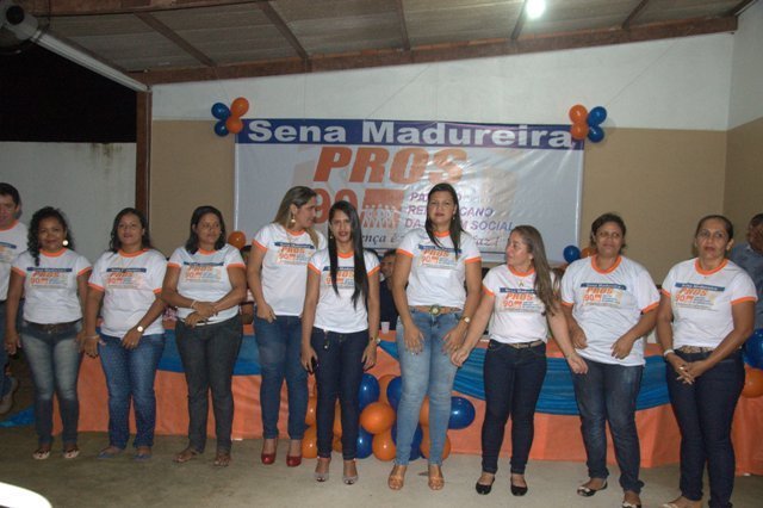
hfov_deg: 57.2
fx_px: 699
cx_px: 382
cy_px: 254
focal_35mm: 33
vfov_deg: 39.9
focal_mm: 22
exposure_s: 1/60
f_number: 5.6
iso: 2500
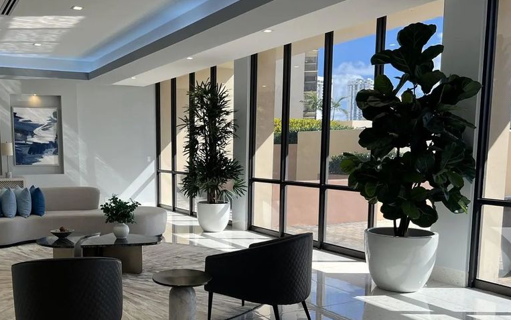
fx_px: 515
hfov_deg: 52.1
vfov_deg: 34.1
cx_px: 187
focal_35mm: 37
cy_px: 214
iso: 50
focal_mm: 5.7
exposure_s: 1/450
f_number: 1.5
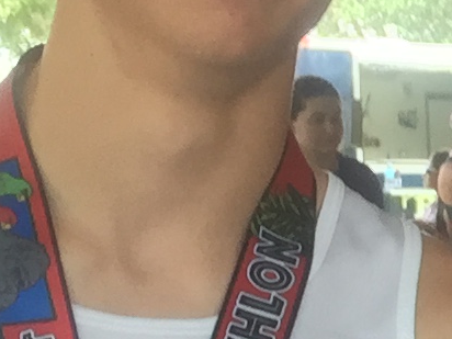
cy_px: 513
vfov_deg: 6.4
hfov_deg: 7.6
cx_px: 1349
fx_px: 3003
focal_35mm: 230
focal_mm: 4.15
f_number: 2.2
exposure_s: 1/120
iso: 32
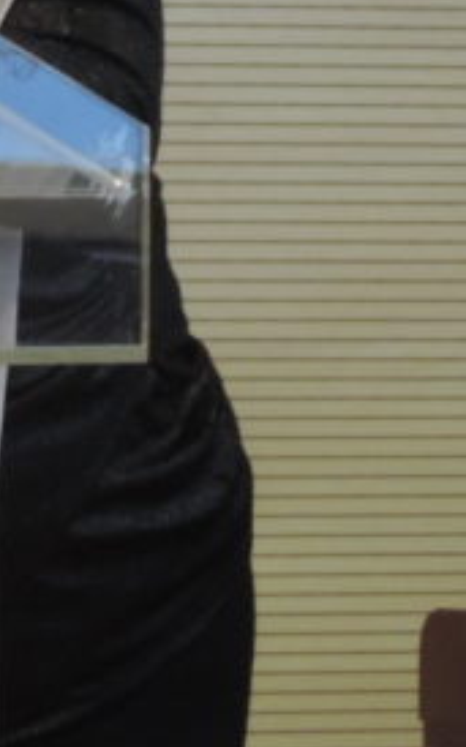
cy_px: 74
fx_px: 9682
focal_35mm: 476
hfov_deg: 2.8
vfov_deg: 4.4
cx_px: -180
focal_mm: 21.4
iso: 500
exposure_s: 1/25
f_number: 4.2
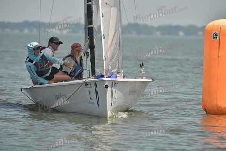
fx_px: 2512
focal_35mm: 400
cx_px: 113
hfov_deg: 5.2
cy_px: 76
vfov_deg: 3.4
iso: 320
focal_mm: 400
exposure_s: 1/1250
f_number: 7.1
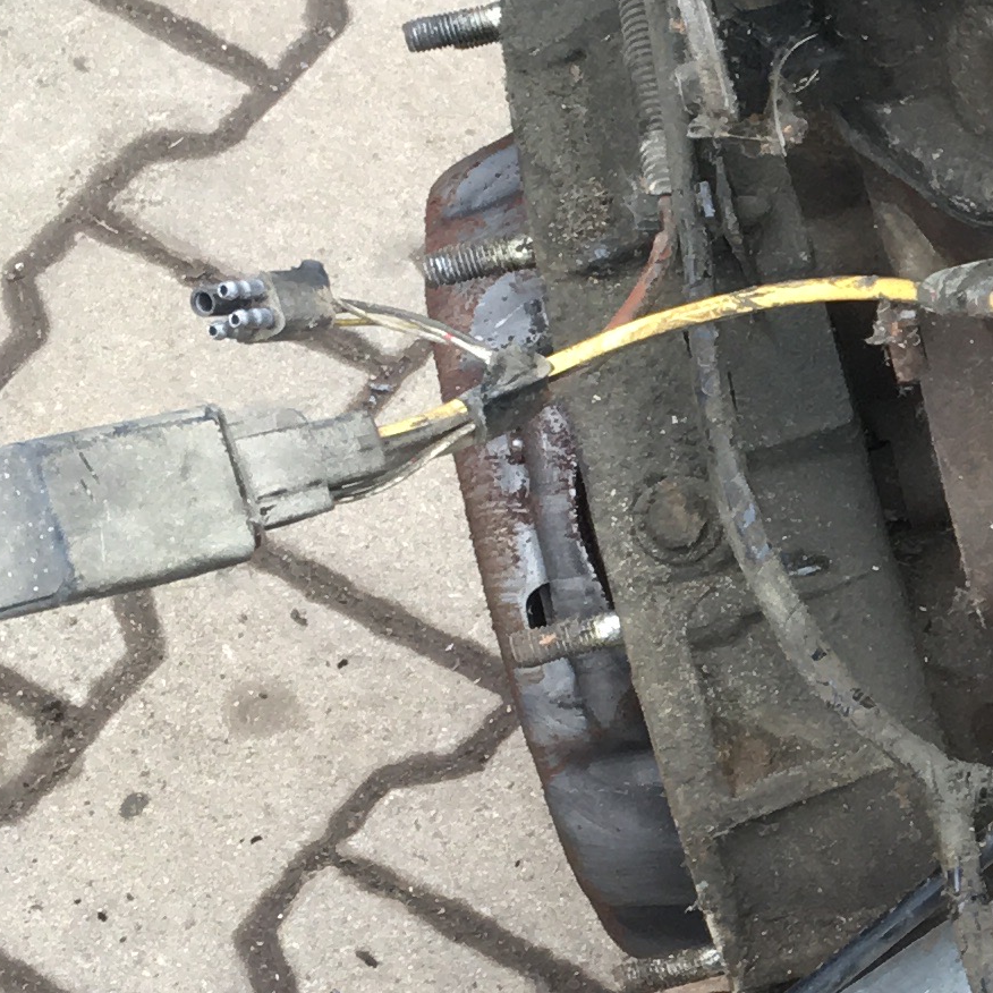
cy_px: 558
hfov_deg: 13.6
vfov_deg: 14.8
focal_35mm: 118
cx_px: 1662
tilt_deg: -58.2
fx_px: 3830
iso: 40
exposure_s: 1/100
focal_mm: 4.15
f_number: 2.2
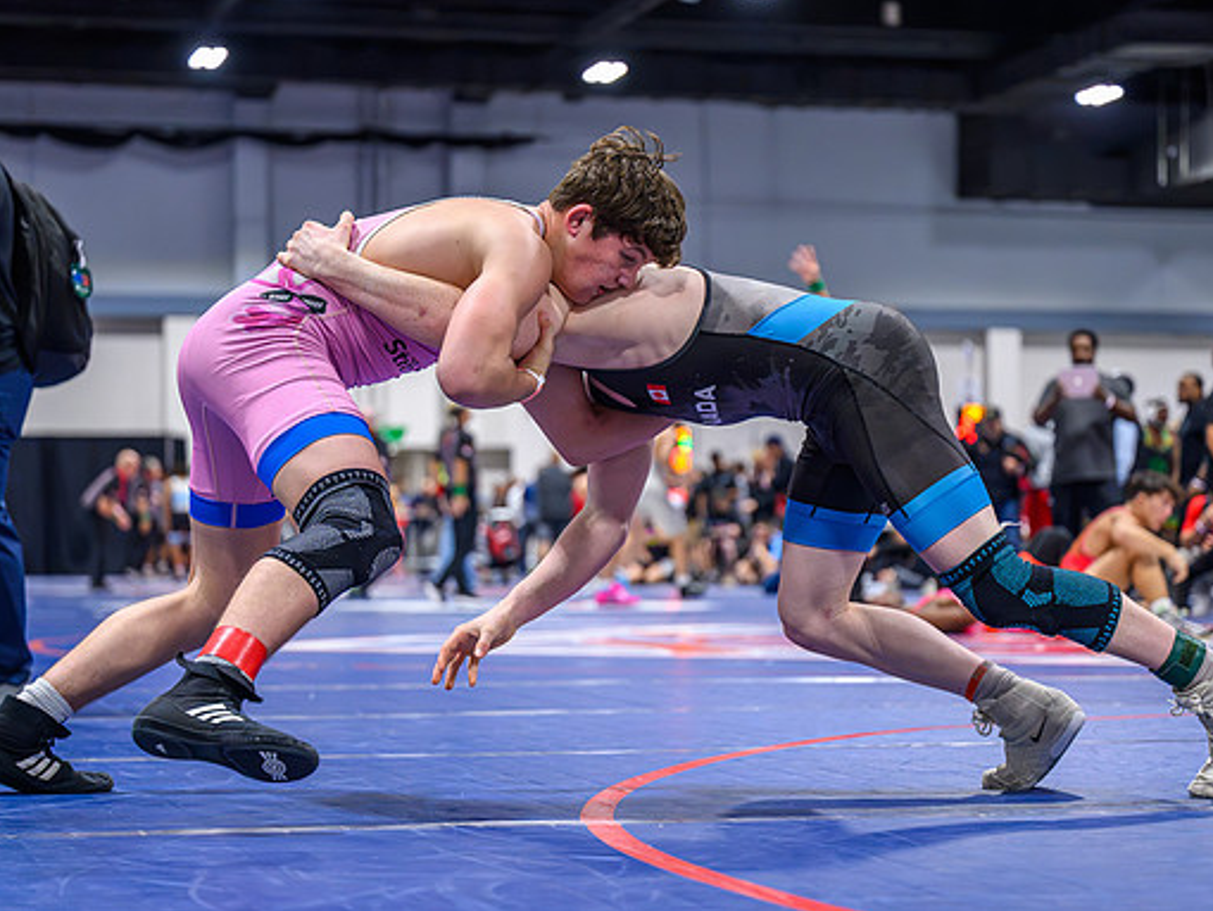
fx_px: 3401
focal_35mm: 97
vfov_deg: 15.3
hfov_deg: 20.2
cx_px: 693
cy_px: 474
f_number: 2.8
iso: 4000
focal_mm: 70
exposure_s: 1/800
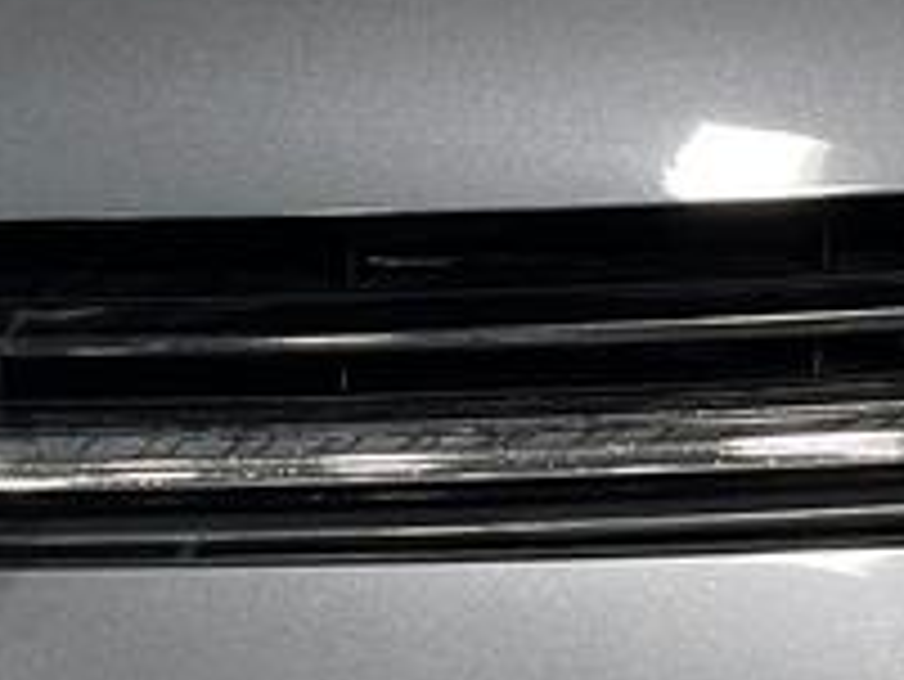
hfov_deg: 12.2
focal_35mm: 159
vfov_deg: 9.3
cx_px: -148
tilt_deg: -17.4
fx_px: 4155
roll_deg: -0.6
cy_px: 360
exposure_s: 1/60
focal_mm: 5.1
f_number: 1.6
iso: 80
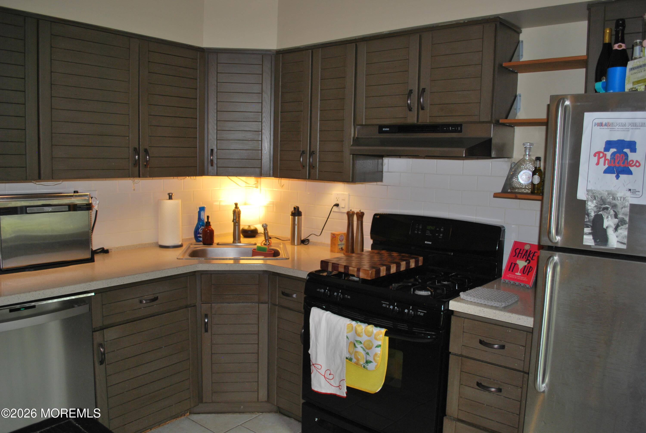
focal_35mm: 27
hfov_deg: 67.3
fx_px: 485
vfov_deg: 48.0
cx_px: 323
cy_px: 216
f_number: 3.5
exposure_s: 1/60
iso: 200
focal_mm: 18
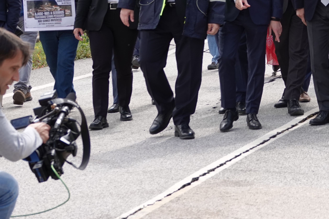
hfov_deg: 11.8
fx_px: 1572
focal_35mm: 172
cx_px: 341
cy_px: -8
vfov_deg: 7.9
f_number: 3.5
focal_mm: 28.91
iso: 100
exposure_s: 1/320
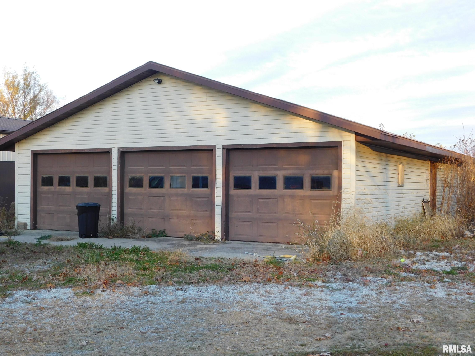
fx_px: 617
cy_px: 178
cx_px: 238
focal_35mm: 45
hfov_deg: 42.1
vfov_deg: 32.2
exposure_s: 1/80
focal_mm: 8
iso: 125
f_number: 3.7
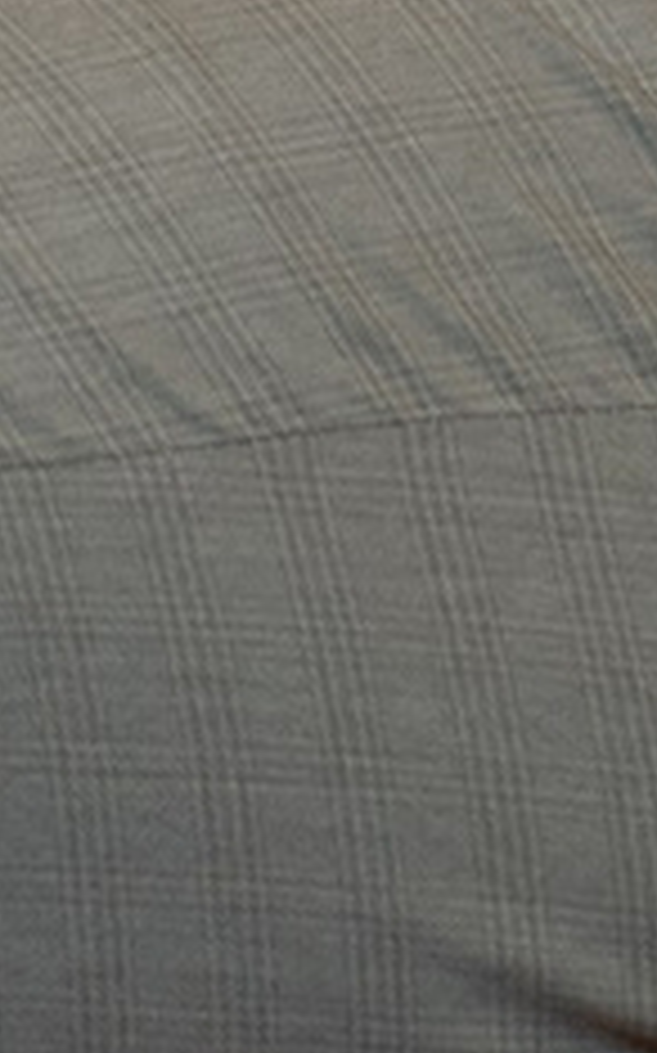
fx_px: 23836
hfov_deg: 1.6
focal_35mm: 831
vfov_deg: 2.5
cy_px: -2441
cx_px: -1262
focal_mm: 70
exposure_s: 1/160
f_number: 2.8
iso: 200
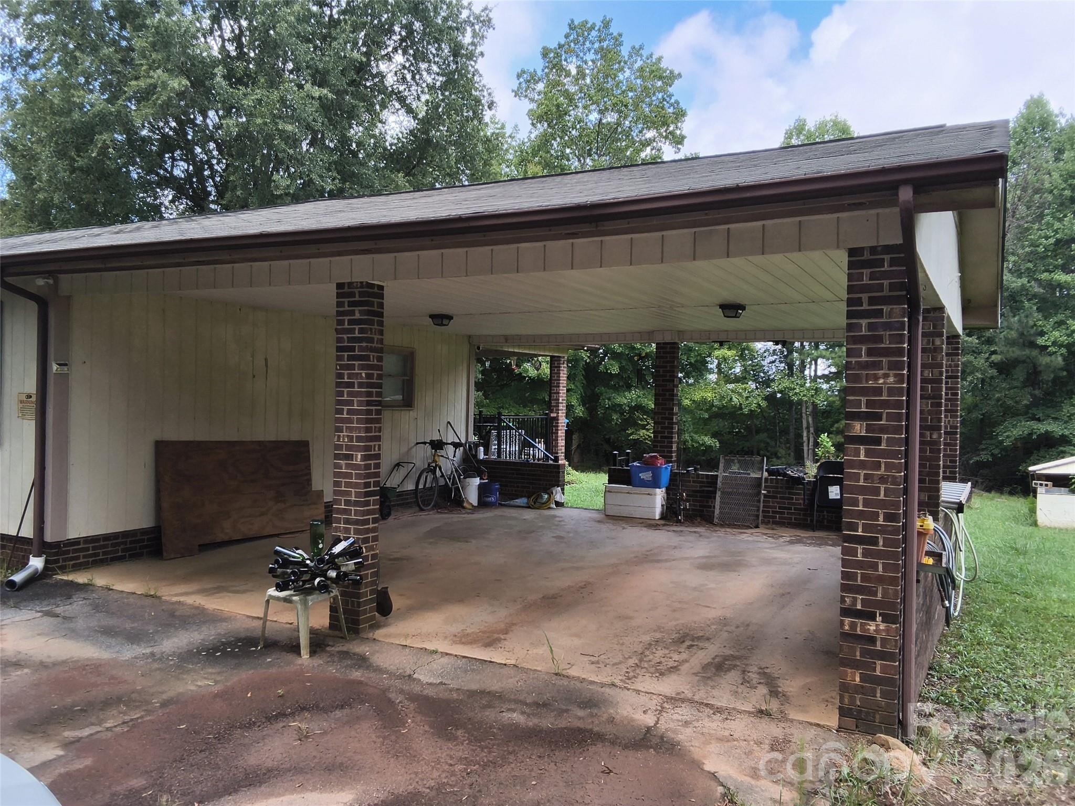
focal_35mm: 27
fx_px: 838
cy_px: 403
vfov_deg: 51.4
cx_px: 538
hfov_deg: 65.3
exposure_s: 1/514
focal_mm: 2.87
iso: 32
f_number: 2
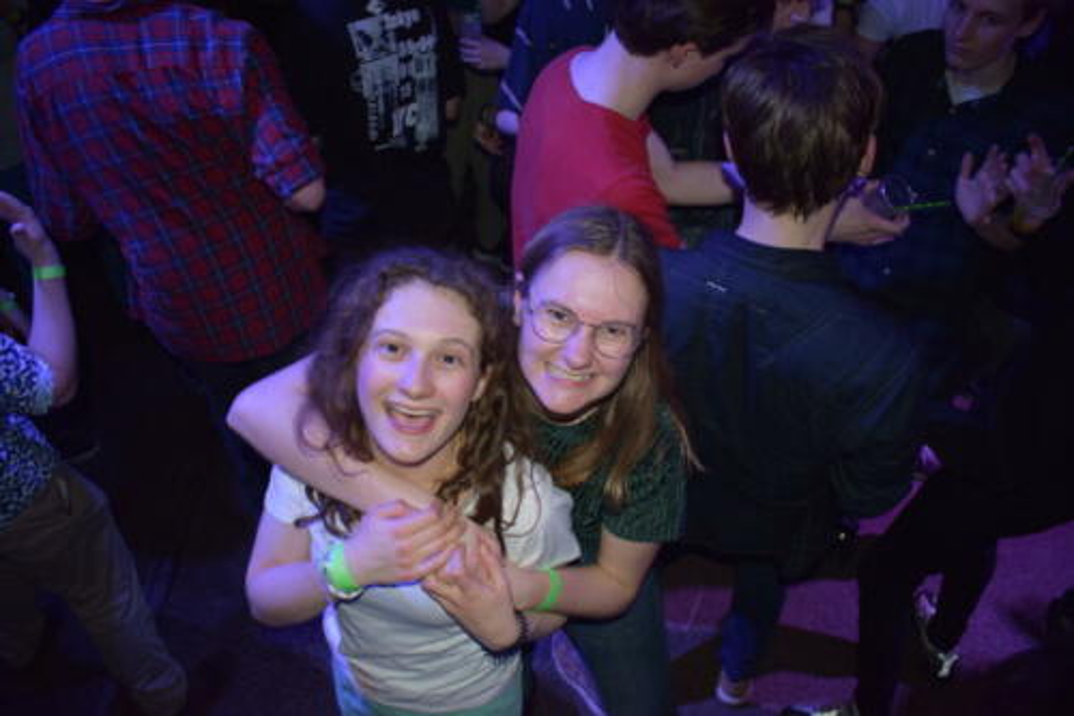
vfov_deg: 47.9
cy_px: 358
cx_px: 537
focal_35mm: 27
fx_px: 805
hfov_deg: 67.4
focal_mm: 18
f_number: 3.5
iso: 1000
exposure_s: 1/60
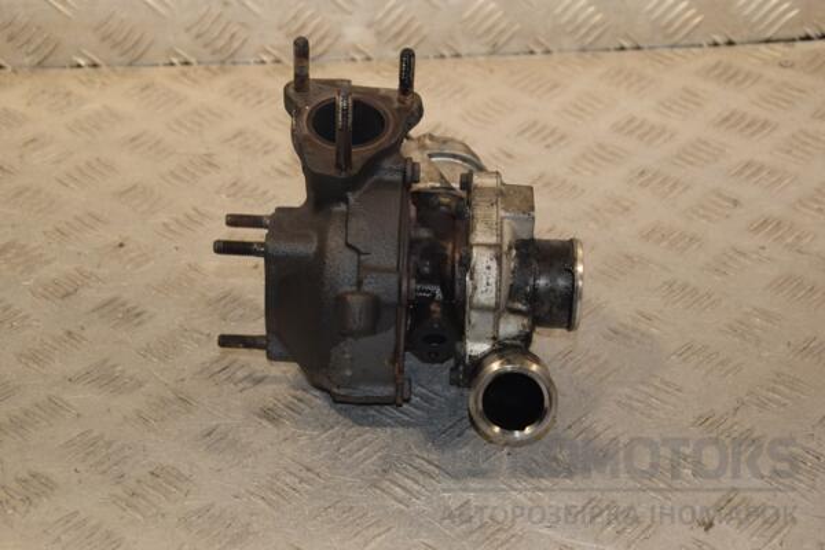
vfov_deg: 15.7
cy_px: 275
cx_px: 412
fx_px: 1994
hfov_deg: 23.4
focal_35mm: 87
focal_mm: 58
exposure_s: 1/200
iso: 800
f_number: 6.3
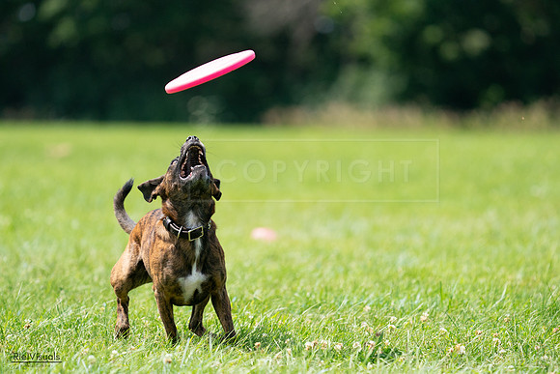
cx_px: 280
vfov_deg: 4.2
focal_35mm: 324
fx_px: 5041
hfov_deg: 6.4
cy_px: 187
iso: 1600
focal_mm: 324
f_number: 6.3
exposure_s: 1/3200
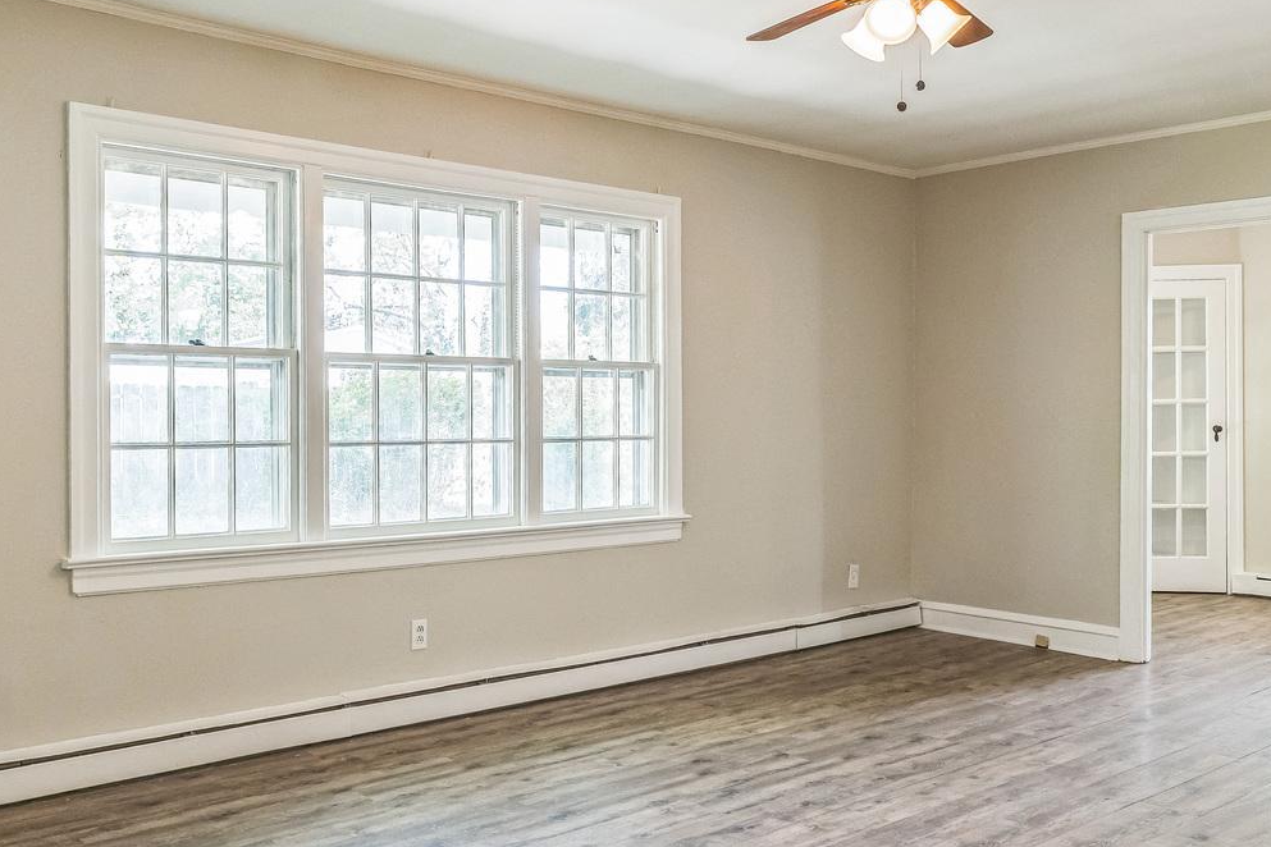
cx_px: 588
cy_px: 432
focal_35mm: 33
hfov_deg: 57.2
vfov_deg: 40.0
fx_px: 1165
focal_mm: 16
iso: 1000
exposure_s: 1/25
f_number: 6.3
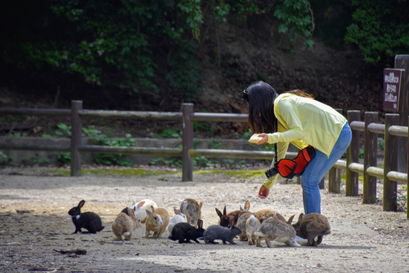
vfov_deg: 4.0
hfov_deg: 6.0
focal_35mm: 345
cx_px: 204
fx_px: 3919
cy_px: 136
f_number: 6.3
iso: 220
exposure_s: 1/500
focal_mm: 230
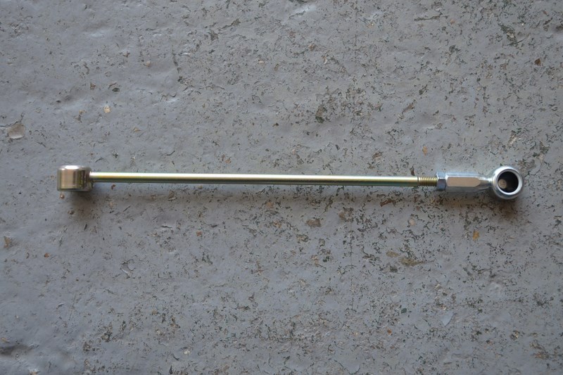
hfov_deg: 43.6
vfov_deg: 29.9
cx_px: 282
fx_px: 704
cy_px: 188
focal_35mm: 45
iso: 125
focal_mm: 30
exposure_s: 1/30
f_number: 4.5
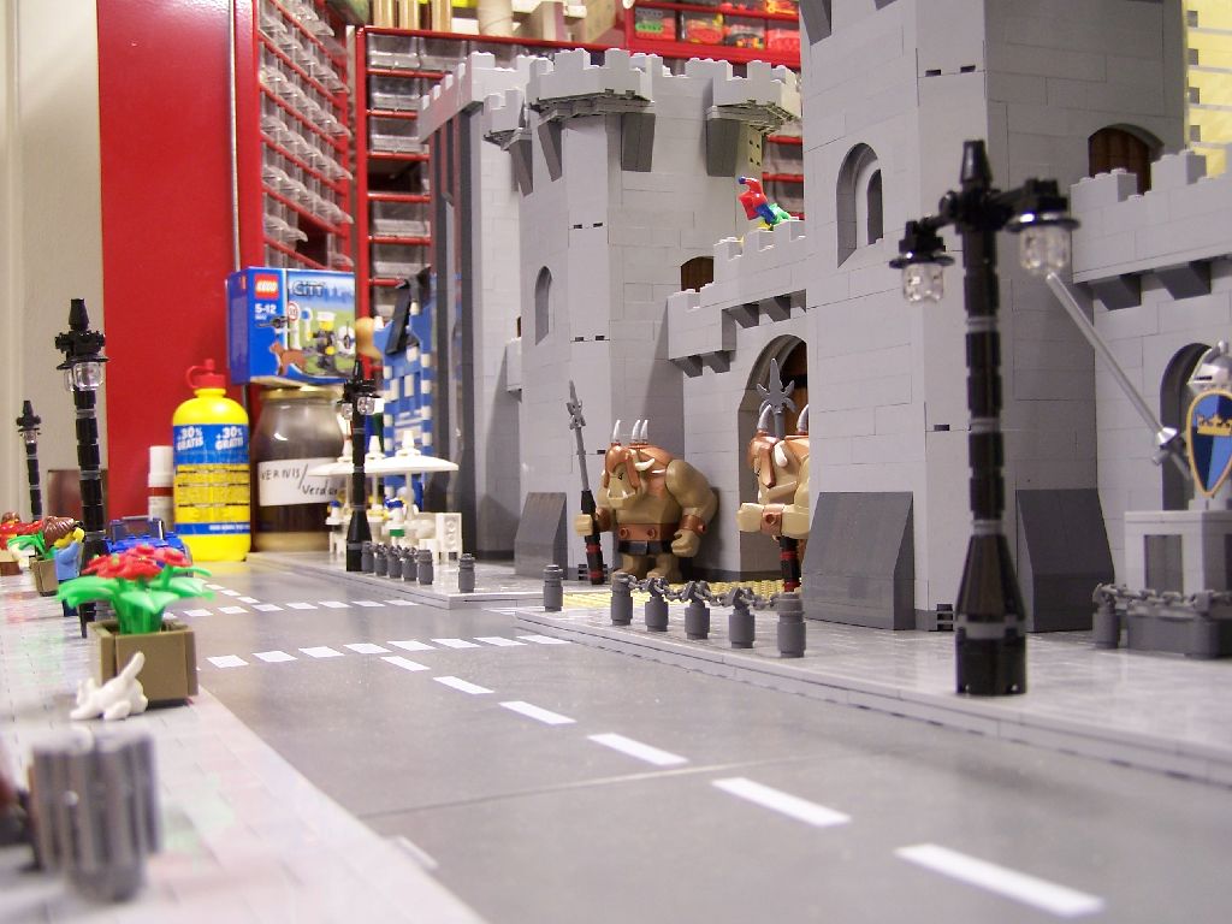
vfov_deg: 30.3
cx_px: 616
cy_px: 462
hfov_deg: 39.7
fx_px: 1708
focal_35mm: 48
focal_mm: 8
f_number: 3
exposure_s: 1/4
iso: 80
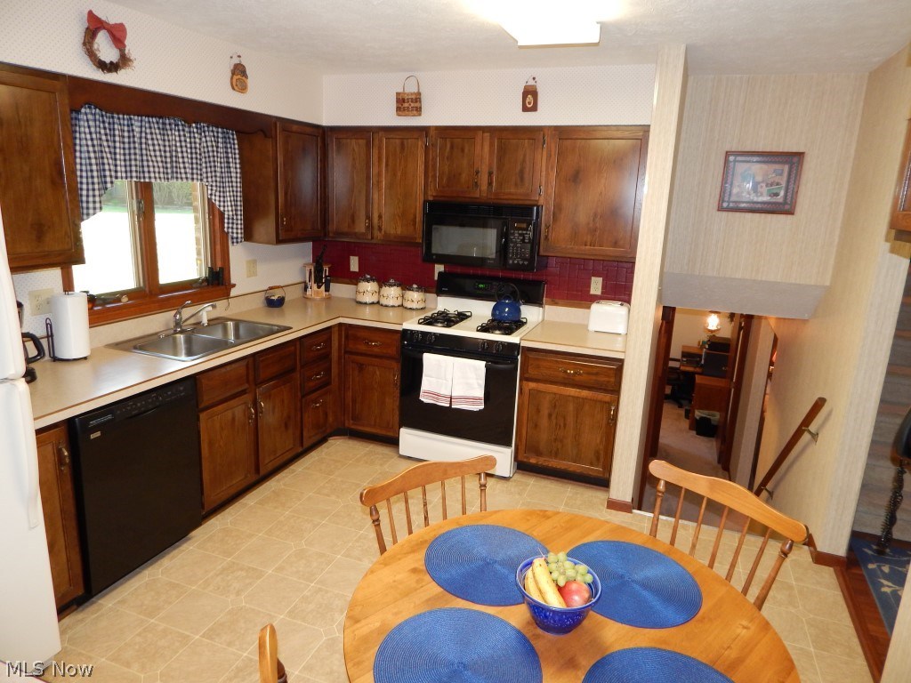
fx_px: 579
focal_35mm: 22
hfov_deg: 76.4
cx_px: 456
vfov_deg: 61.1
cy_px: 342
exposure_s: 1/30
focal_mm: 4
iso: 200
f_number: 3
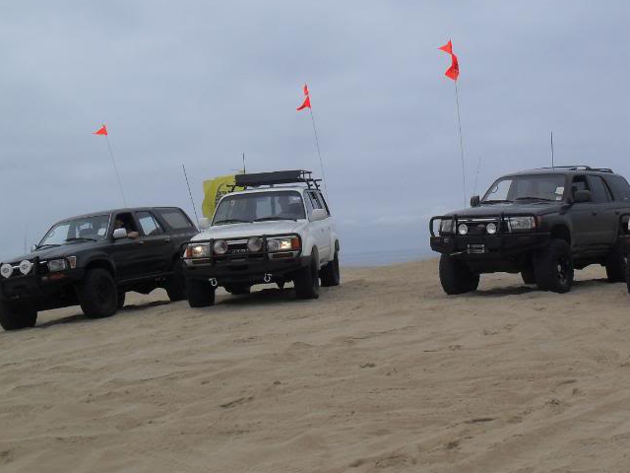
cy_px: 183
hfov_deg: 33.5
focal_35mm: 56
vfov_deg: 26.0
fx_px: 1019
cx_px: 485
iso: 100
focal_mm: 6.3
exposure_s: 1/500
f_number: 8.4
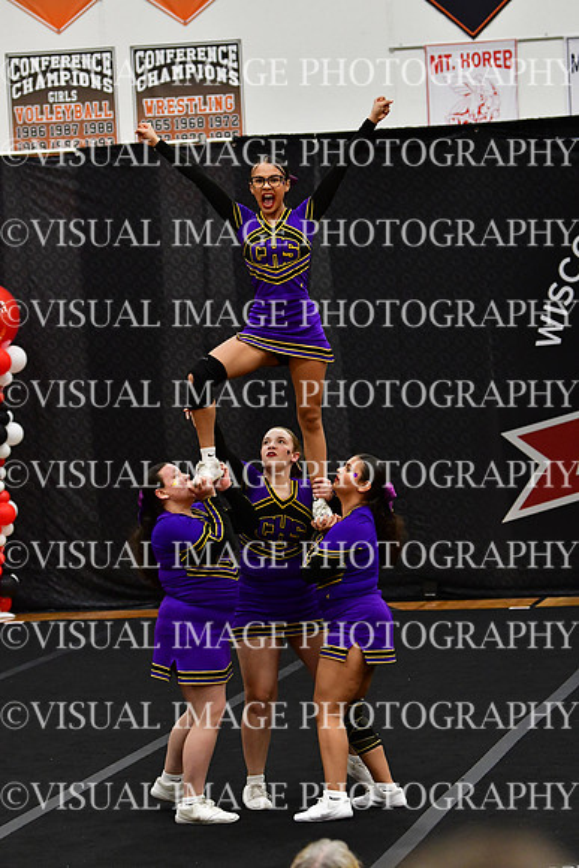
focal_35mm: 142
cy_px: 434
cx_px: 290
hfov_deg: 9.7
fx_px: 3423
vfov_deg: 14.4
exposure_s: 1/500
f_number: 4
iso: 4000
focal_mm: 95
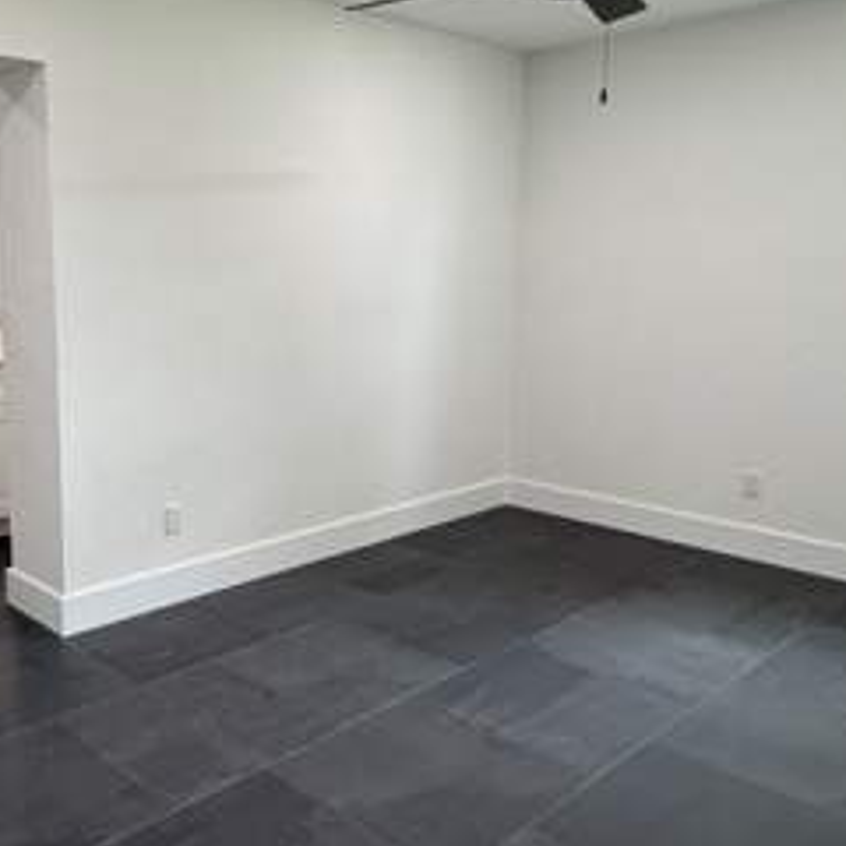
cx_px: 222
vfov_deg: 49.7
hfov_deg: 48.0
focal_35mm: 33
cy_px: 427
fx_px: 912
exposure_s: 1/120
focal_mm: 2.22
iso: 250
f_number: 2.2
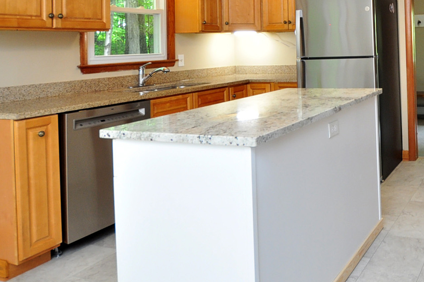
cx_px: 382
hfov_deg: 49.7
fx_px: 400
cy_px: 29
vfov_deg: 36.4
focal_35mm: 34
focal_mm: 10
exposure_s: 1/40
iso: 400
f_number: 4
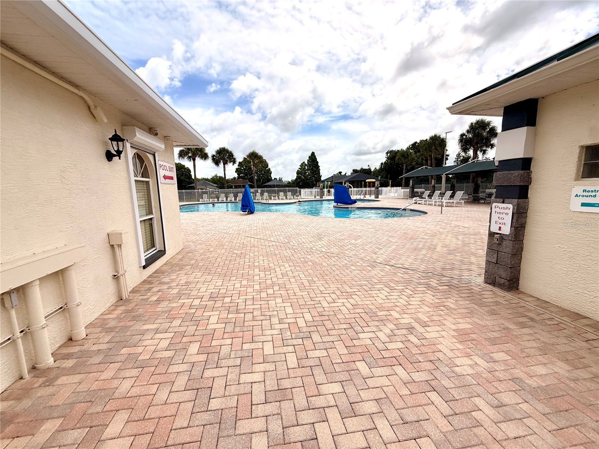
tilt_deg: -9.3
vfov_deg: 85.7
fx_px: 242
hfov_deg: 102.1
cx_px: 300
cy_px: 224
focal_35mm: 14
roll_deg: -0.4
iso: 50
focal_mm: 2.22
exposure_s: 1/3891
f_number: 2.2
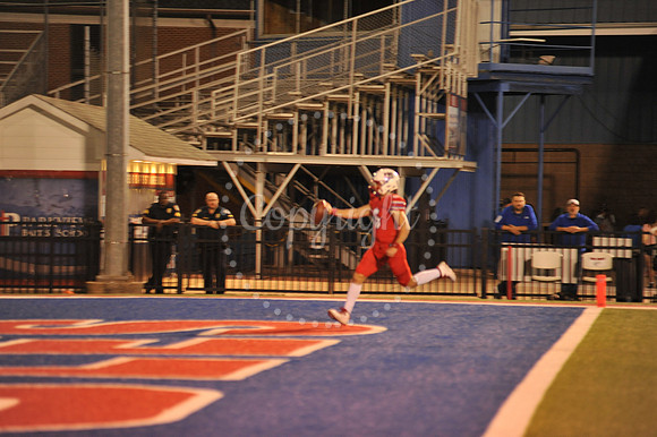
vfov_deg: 6.9
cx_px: 328
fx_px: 3648
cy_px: 218
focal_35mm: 200
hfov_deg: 10.3
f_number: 2.8
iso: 2000
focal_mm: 200
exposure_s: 1/200
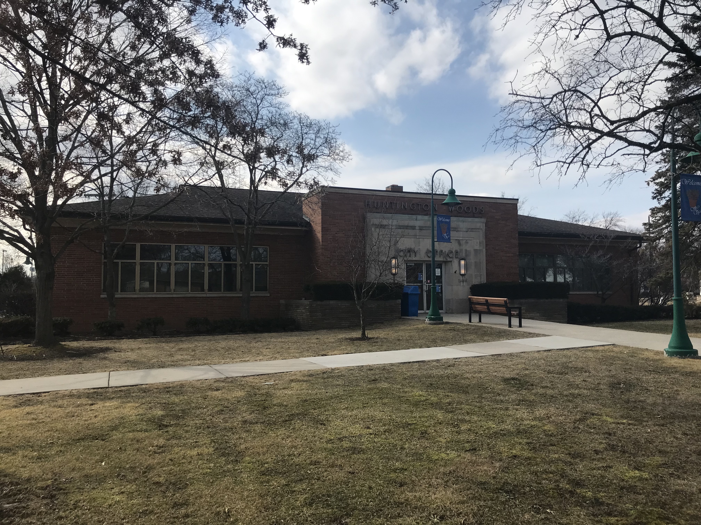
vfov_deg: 49.7
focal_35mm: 28
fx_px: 567
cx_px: 350
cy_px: 262
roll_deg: +1.0
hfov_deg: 63.4
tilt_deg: +4.4
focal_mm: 3.99
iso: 20
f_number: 1.8
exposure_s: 1/2398
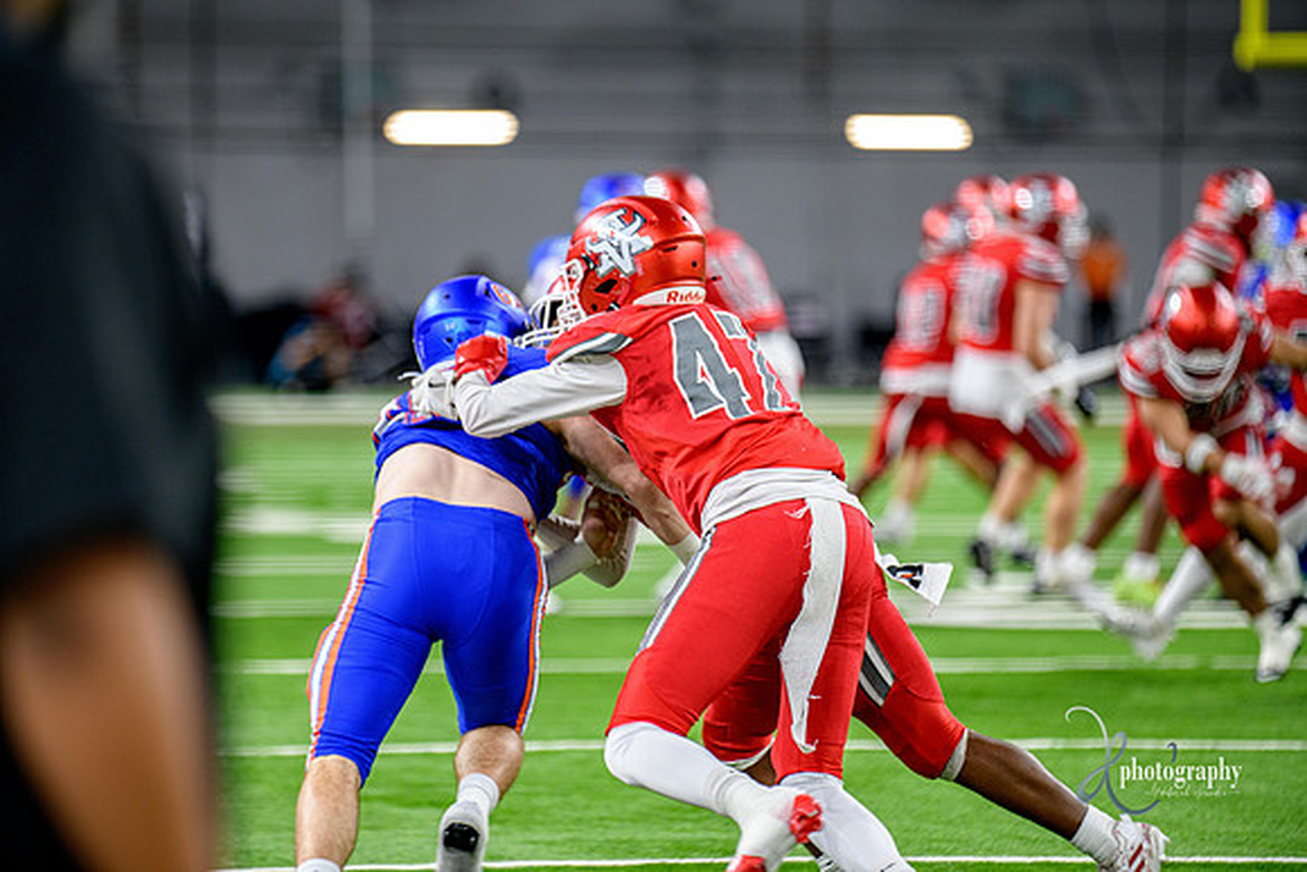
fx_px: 9804
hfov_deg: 7.6
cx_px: 654
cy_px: 436
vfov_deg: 5.1
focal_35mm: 270
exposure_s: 1/400
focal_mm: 270
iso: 1000
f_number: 2.8
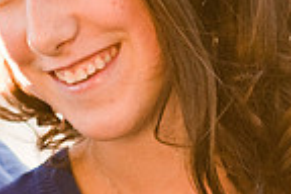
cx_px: -18
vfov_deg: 1.3
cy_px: 114
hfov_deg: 2.0
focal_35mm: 1026
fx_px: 8293
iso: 800
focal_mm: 170
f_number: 3.5
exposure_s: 1/640
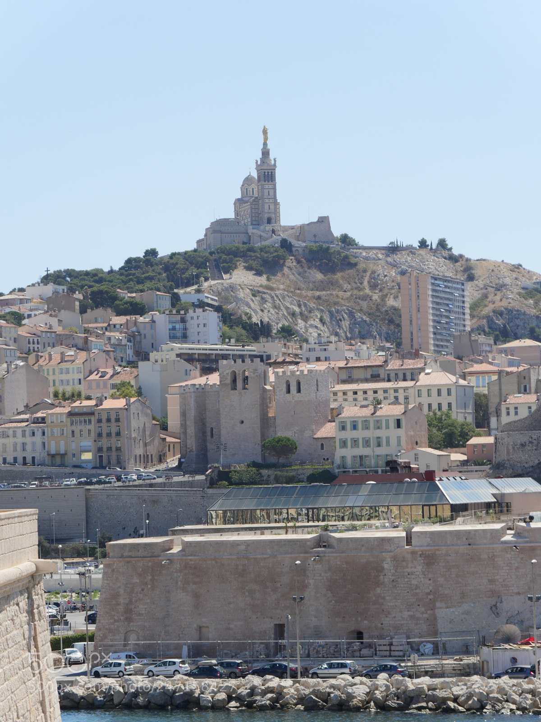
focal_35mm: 130
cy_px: 361
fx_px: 2709
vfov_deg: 15.2
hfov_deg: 11.4
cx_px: 270
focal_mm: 65
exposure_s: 1/400
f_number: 7.1
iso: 200
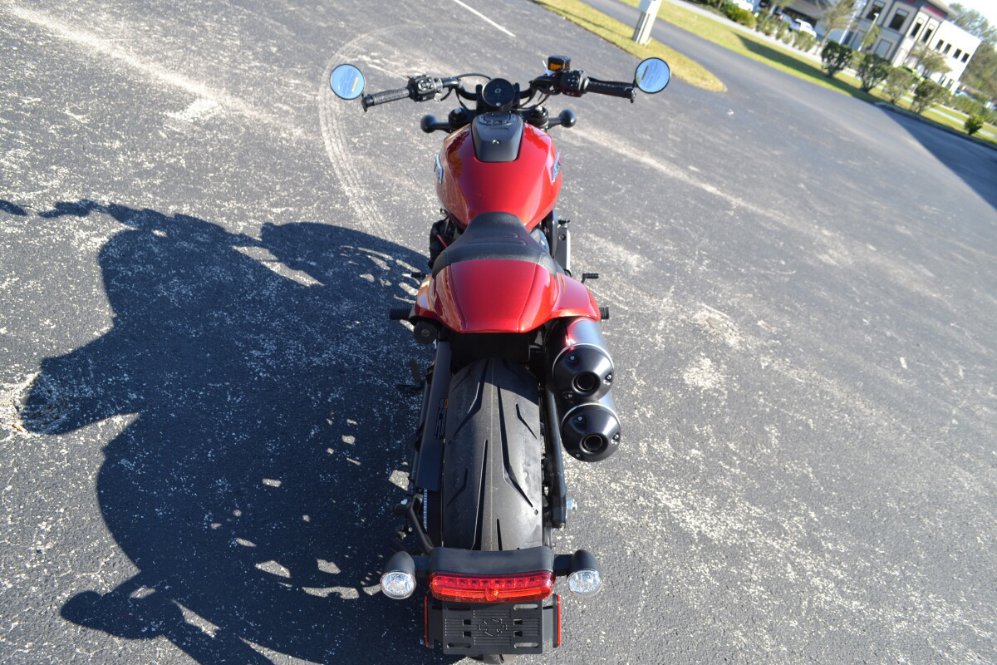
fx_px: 748
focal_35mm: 27
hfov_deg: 67.4
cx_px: 498
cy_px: 332
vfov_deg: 47.9
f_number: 5.6
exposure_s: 1/125
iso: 100
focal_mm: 18
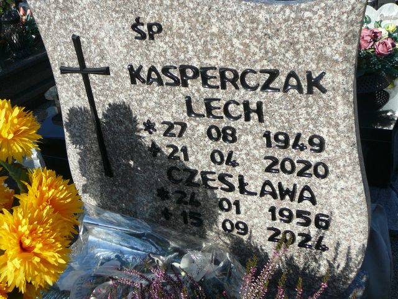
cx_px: 199
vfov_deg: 32.2
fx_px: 517
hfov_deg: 42.1
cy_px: 150
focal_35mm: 45
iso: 80
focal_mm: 6.7
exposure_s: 1/1000
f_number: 3.2
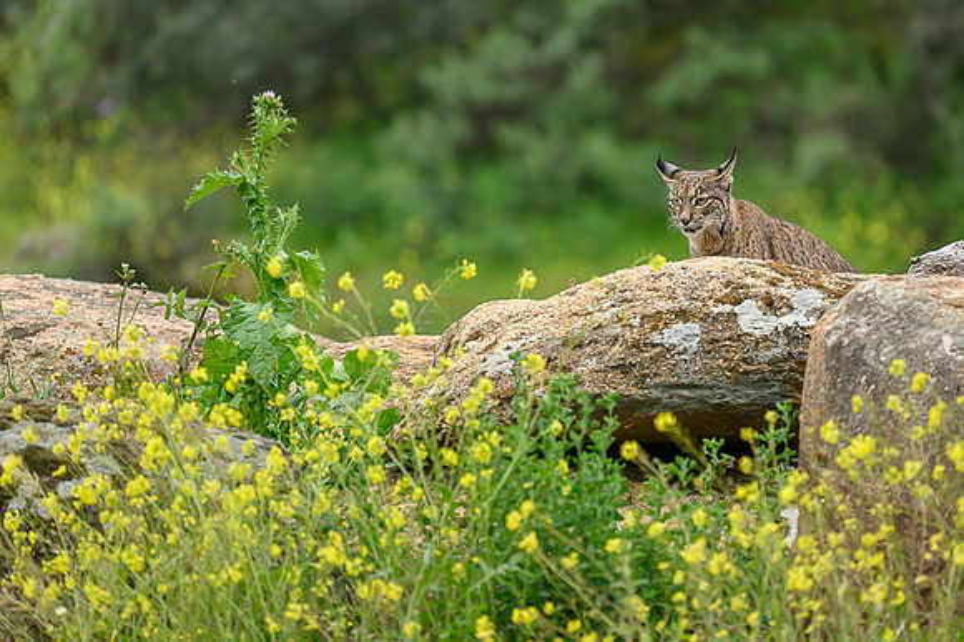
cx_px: 596
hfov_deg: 5.5
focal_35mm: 373
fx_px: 9969
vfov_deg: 3.7
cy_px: 243
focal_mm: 300
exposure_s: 1/1600
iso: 1400
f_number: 5.3
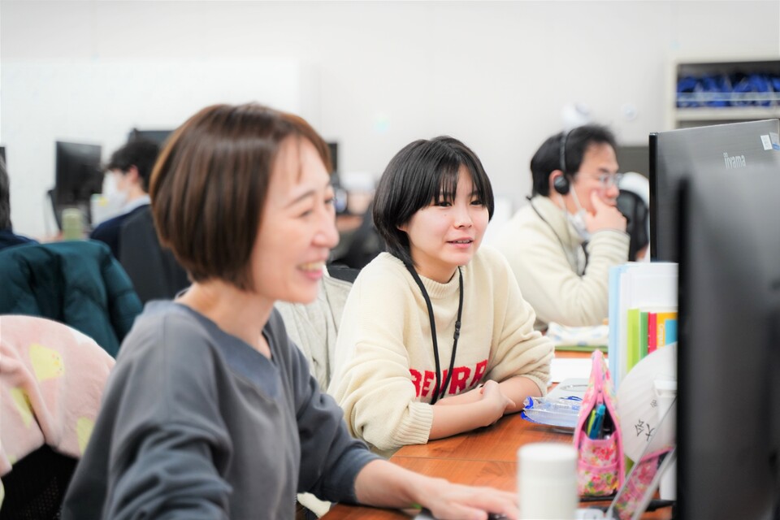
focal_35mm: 75
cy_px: 260
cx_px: 390
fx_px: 1625
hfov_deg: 27.0
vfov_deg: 18.2
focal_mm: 75
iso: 1250
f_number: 2.8
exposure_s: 1/80
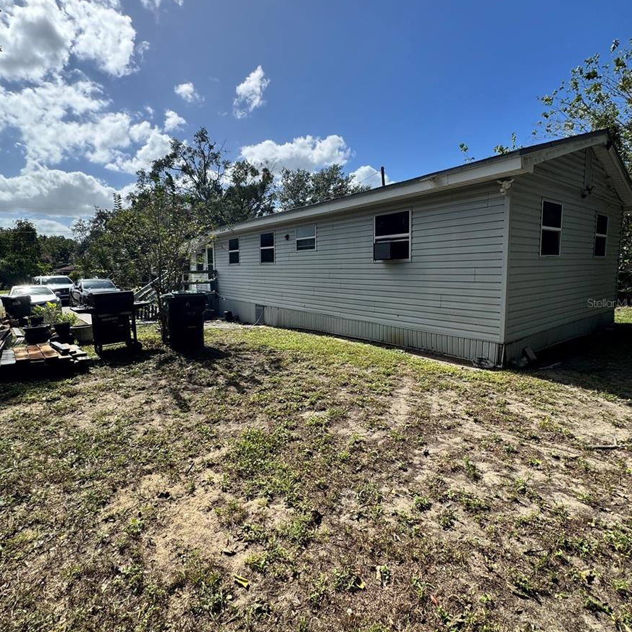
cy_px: 303
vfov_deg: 83.9
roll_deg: +1.2
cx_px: 313
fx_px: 351
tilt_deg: -5.6
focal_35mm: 17
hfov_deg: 84.0
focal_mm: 2.22
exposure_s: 1/1789
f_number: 2.2
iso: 50
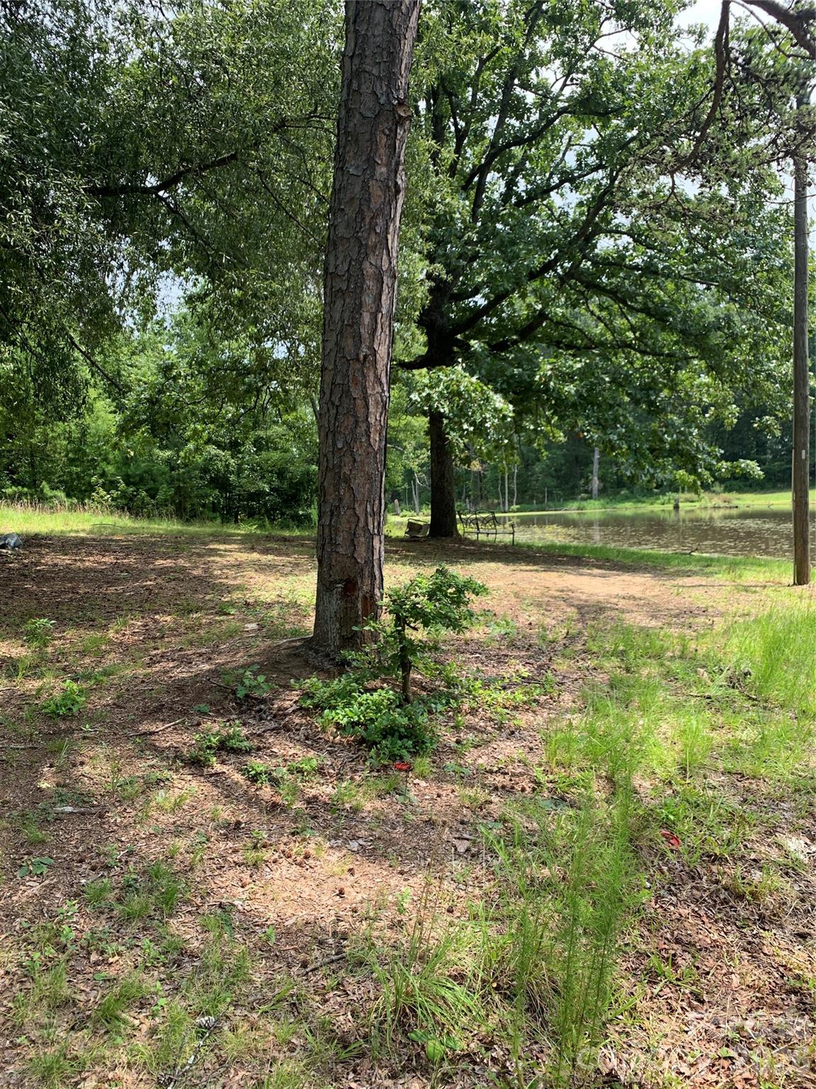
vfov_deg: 67.3
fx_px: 817
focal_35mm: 26
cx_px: 408
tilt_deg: -0.7
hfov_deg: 53.1
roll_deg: +4.0
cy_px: 544
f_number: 1.8
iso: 25
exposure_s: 1/529
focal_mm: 4.25
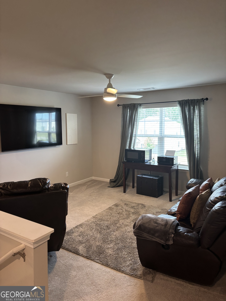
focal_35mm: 26
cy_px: 150
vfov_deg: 67.3
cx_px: 113
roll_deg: -0.8
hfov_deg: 53.1
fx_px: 226
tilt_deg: -6.1
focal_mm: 5.96
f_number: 1.6
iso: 200
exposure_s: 1/60
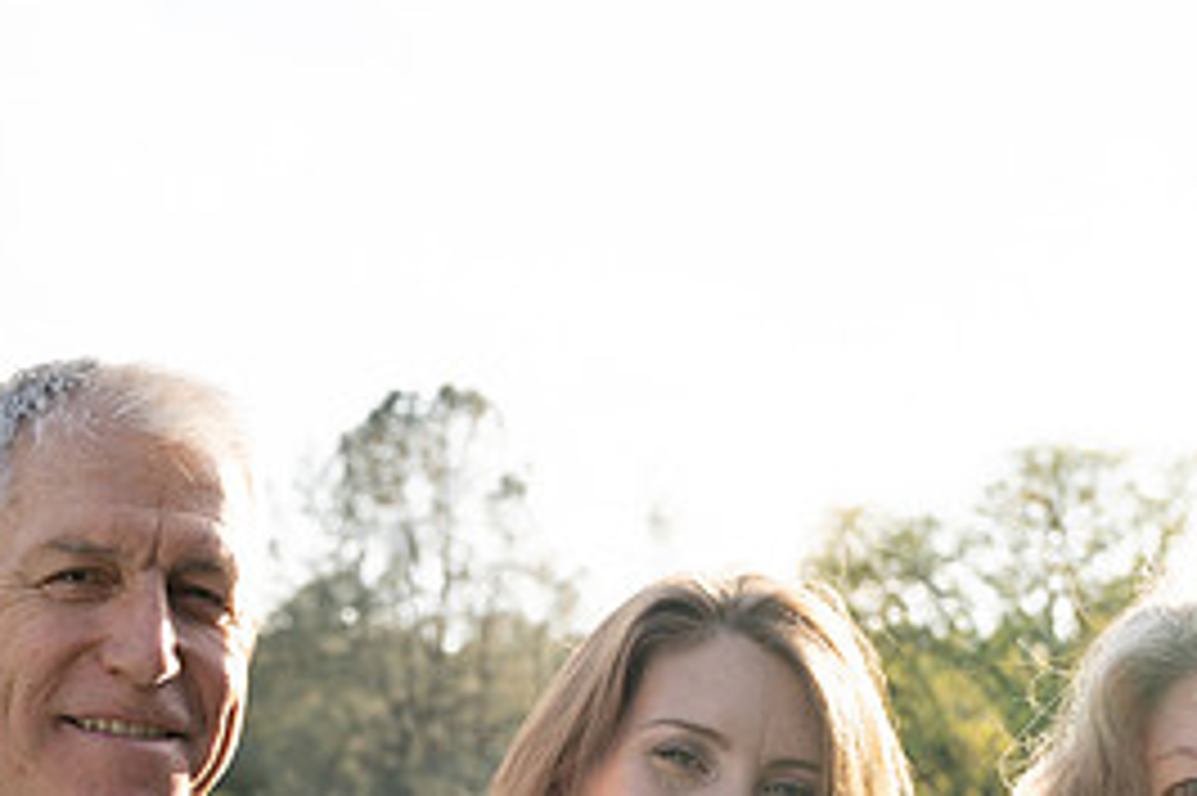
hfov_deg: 28.1
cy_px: 866
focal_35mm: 72
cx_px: 590
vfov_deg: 18.2
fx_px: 2392
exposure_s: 1/250
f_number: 4.5
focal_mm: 33
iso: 125
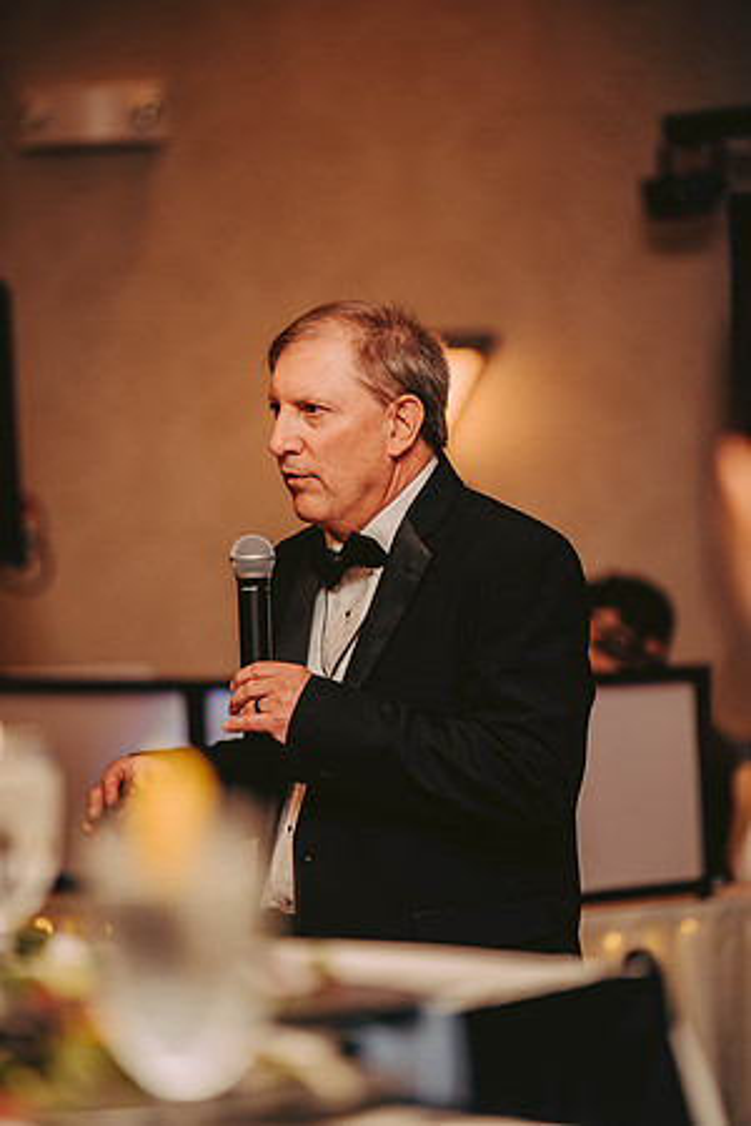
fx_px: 5632
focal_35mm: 180
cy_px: 563
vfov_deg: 11.4
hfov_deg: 7.6
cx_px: 376
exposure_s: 1/60
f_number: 2.8
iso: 800
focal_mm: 180
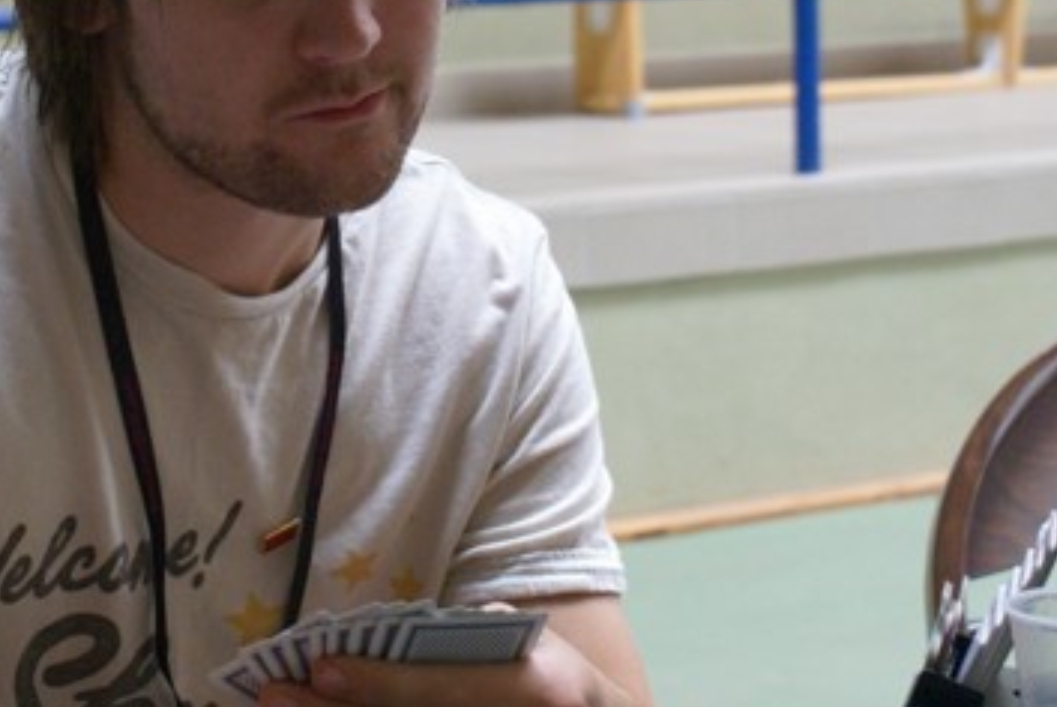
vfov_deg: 11.5
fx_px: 3497
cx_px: 311
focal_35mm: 119
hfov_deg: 17.1
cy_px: 132
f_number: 5.6
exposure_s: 1/60
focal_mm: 40
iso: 640
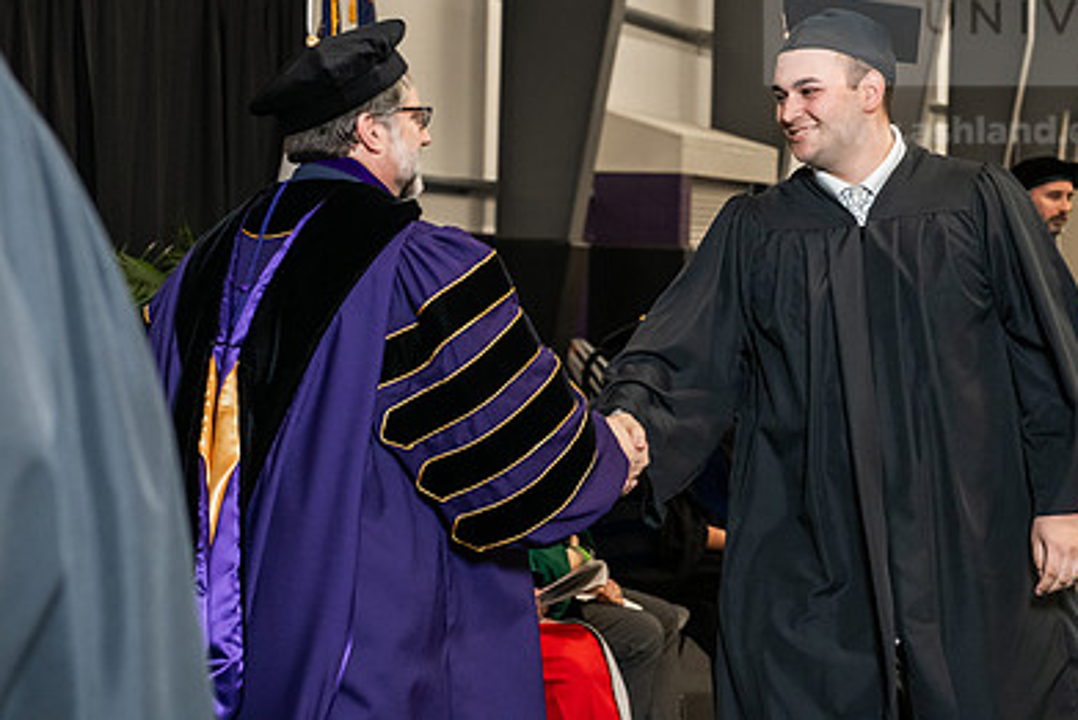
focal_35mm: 92
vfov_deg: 14.8
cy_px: 189
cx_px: 681
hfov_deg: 22.1
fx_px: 2756
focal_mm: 62
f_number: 5
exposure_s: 1/200
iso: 2500
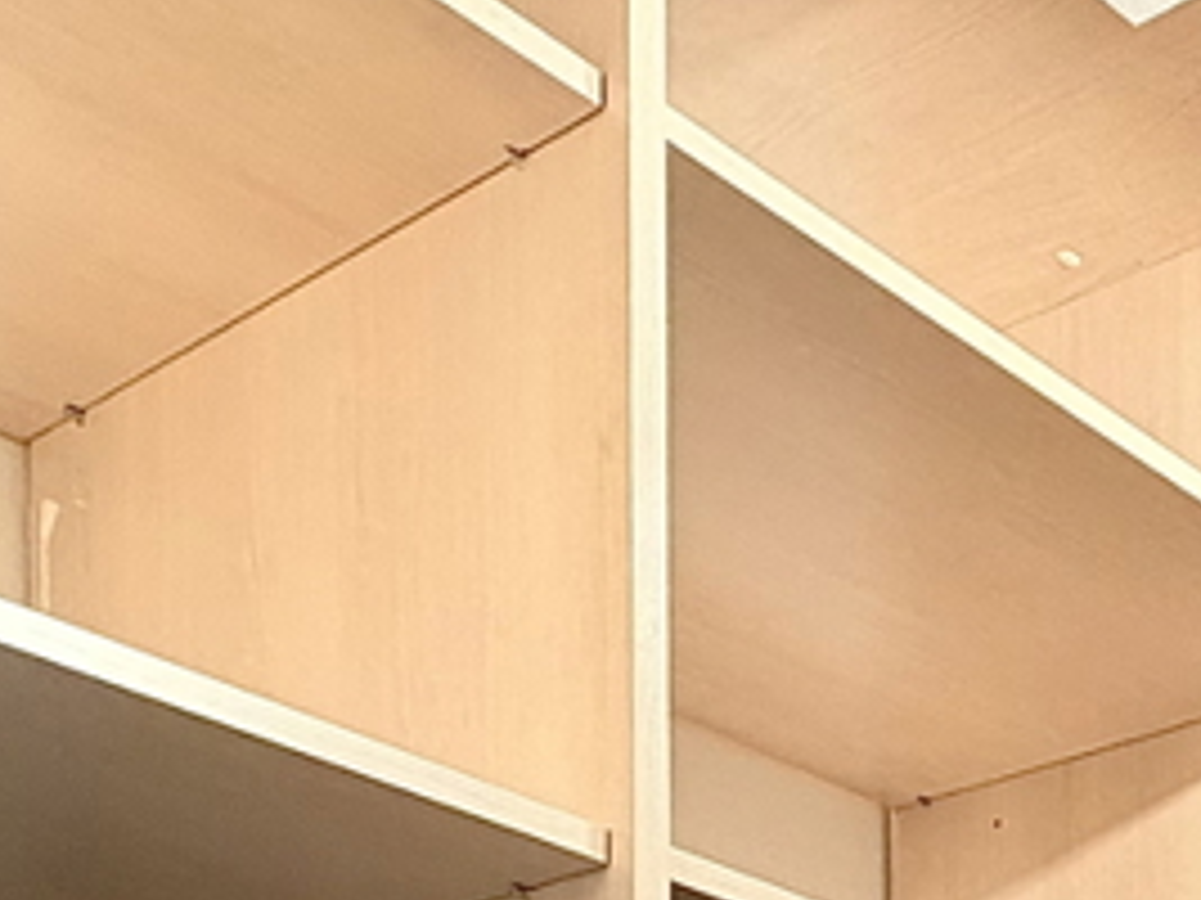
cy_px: 1786
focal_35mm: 63
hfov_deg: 22.6
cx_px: 1979
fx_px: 2185
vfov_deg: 17.2
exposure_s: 1/50
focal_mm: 2.22
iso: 320
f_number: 2.2
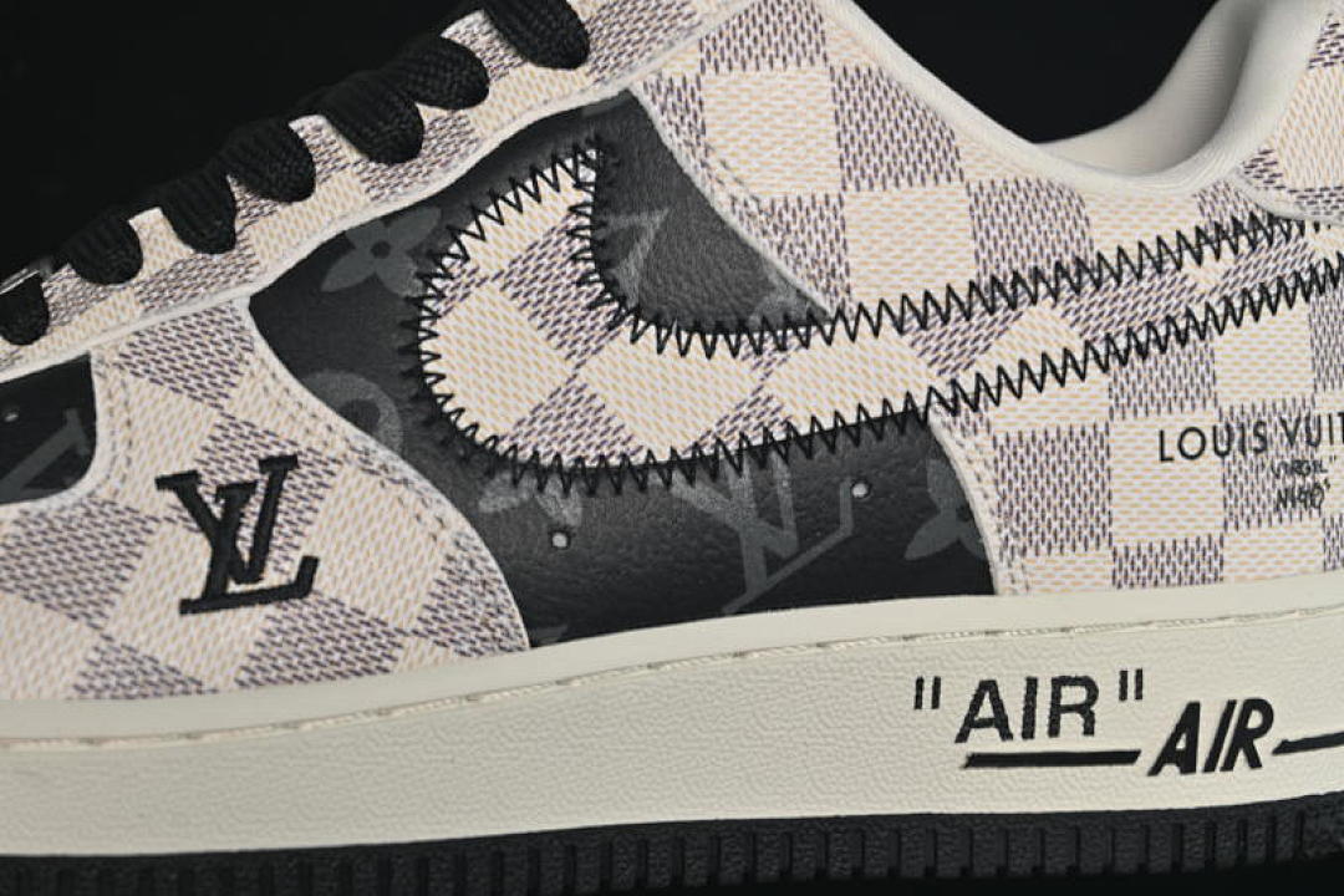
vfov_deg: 18.2
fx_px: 2800
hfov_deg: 27.0
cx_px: 672
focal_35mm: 75
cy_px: 448
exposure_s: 1/50
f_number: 6.3
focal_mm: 50
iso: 160
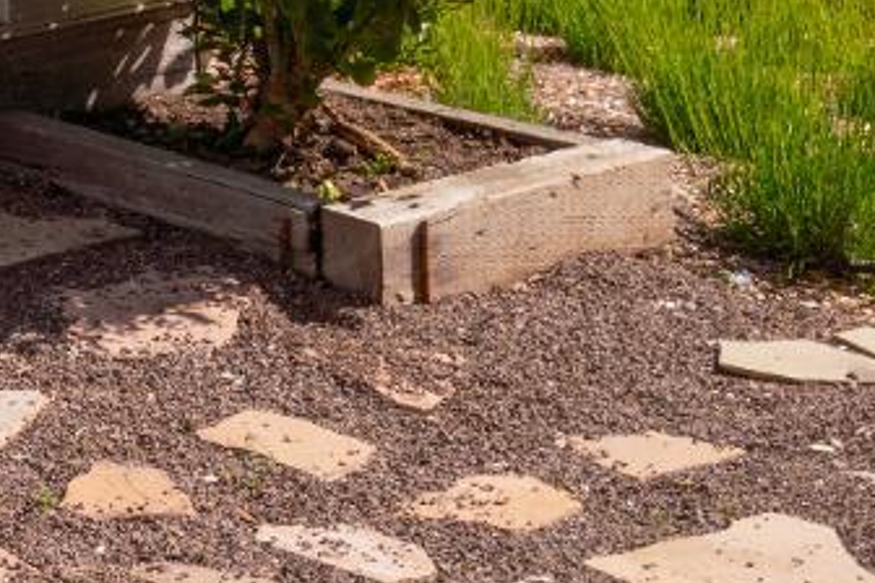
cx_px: -547
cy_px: -510
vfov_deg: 10.9
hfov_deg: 15.8
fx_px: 2819
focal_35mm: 116
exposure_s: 1/250
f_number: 9
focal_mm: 26
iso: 100
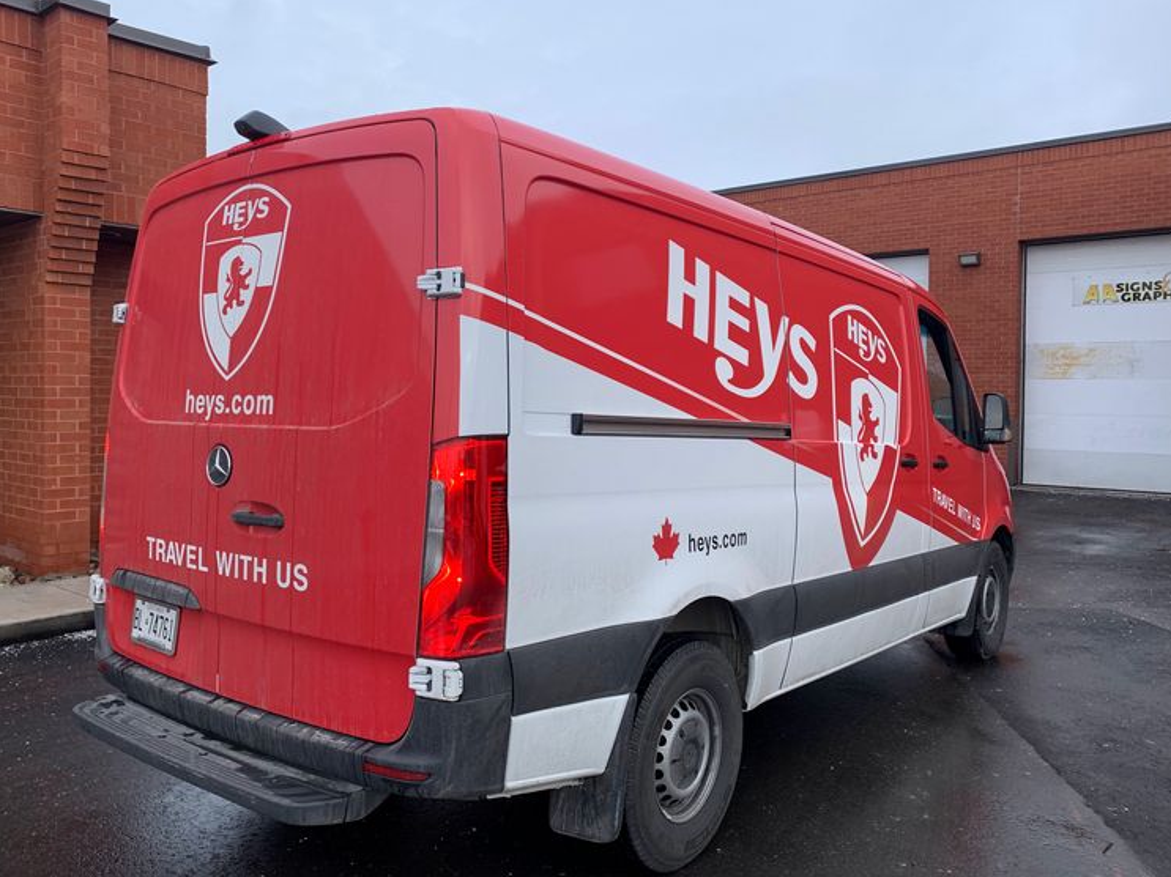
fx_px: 947
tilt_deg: -2.7
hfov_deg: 63.4
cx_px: 552
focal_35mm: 28
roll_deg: +1.0
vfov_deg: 49.7
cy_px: 419
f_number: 1.8
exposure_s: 1/623
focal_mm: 4.25
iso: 25
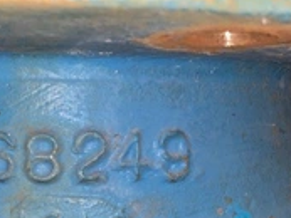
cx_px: 71
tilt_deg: -6.8
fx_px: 505
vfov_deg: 23.7
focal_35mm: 60
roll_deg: -1.1
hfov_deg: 31.6
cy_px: 200
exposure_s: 1/11
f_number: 1.8
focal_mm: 4.25
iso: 25
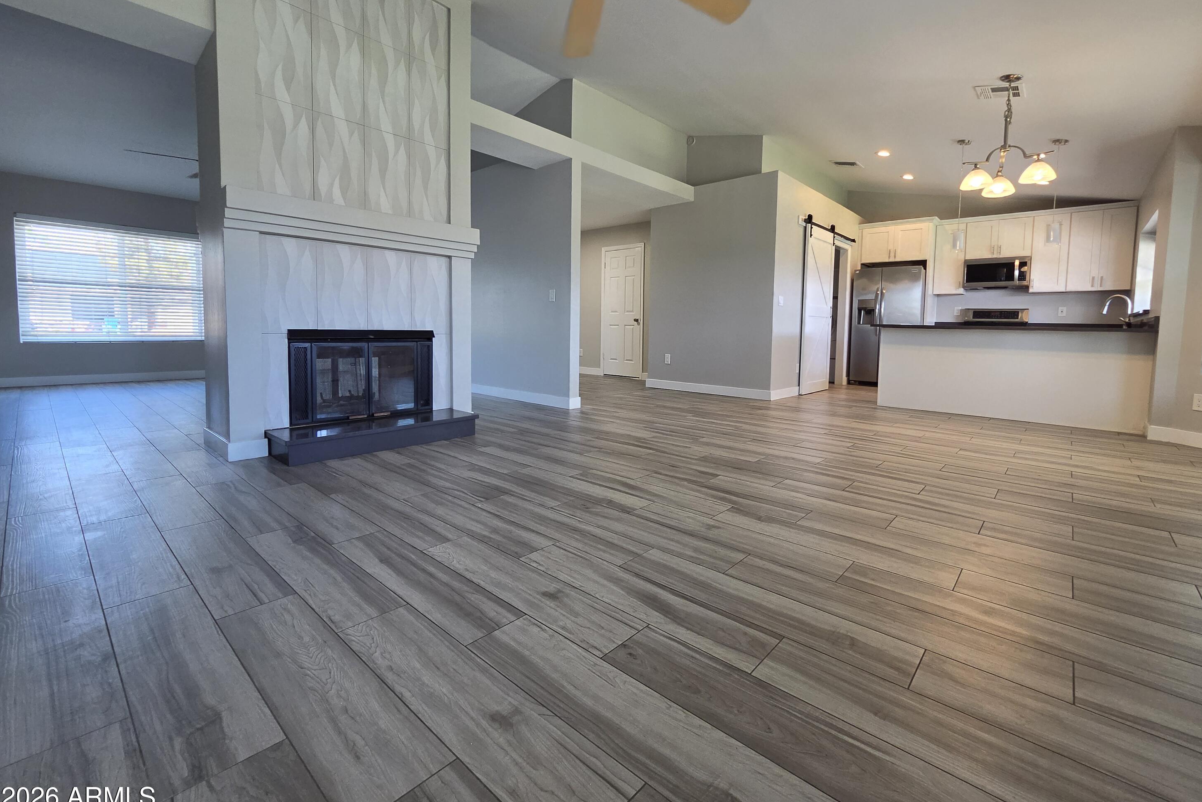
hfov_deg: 104.2
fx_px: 467
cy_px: 373
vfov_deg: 81.1
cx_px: 621
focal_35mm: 14
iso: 250
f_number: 2.2
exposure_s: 1/120
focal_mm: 2.2
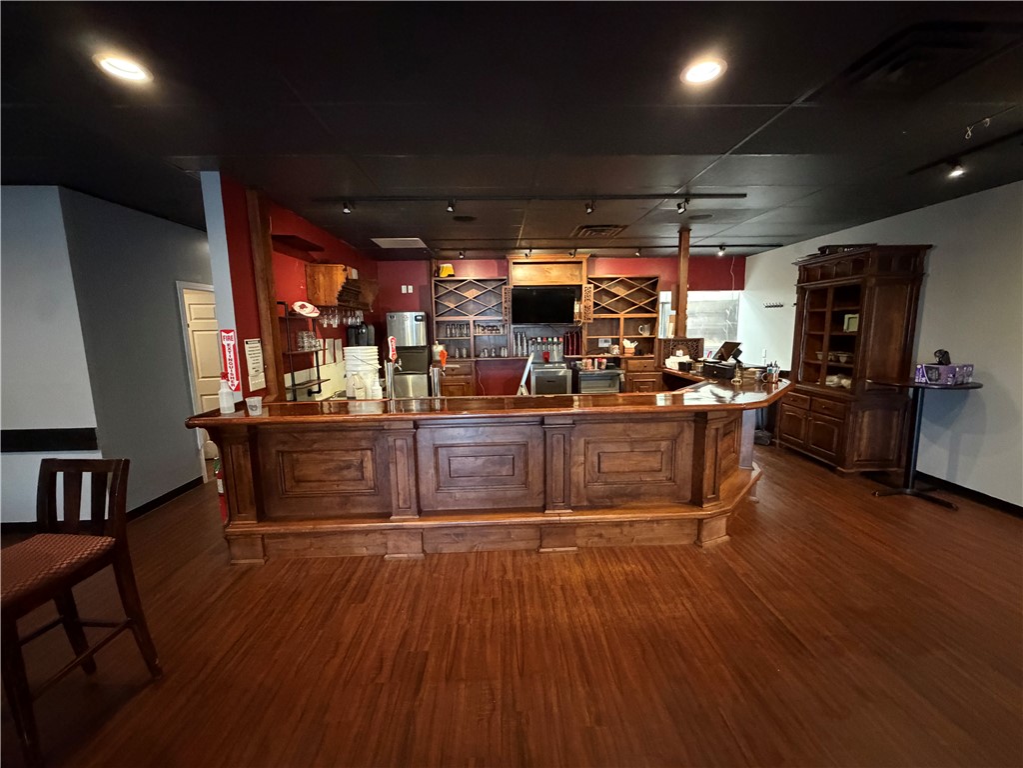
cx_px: 512
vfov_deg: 85.7
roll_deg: +1.4
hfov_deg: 102.1
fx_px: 414
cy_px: 384
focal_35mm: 14
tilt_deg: -7.8
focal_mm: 2.22
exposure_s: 1/30
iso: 1250
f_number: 2.2
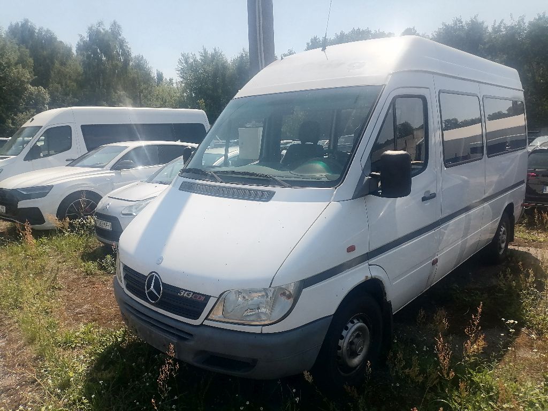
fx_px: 412
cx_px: 274
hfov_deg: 67.3
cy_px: 206
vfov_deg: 53.1
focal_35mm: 26
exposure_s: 1/2037
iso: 50
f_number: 1.8
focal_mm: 4.25
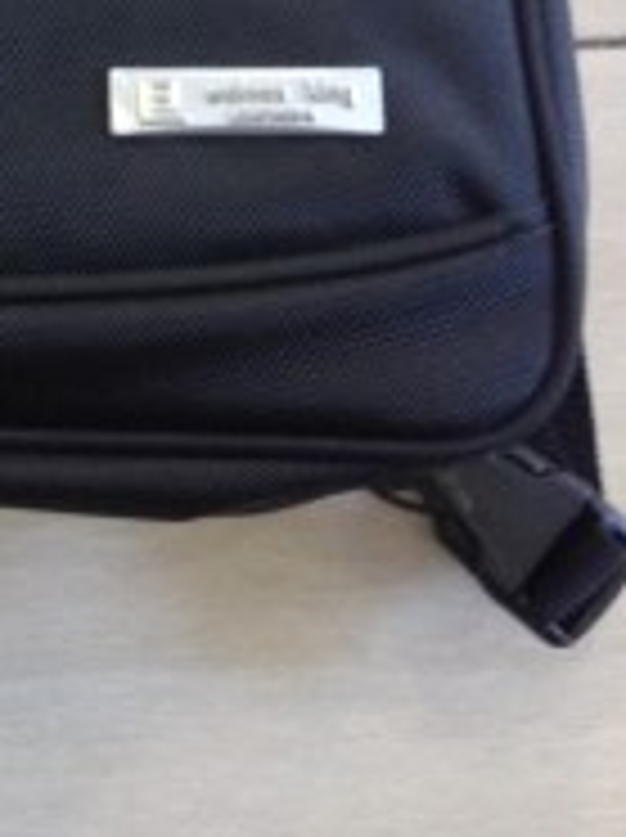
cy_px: -320
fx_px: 2731
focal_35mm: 113
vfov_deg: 16.3
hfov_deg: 12.3
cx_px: -367
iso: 200
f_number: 2.4
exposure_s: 1/20
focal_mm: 4.28
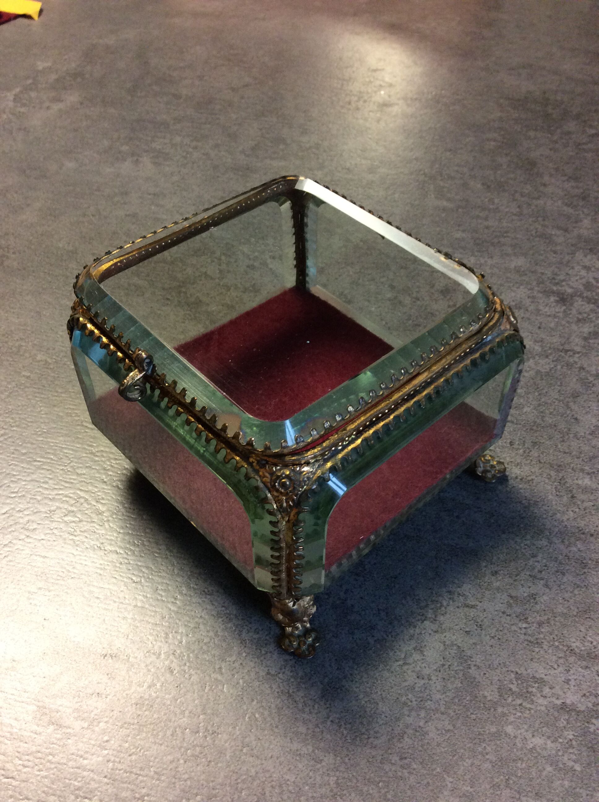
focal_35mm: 32
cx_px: 300
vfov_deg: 56.9
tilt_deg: -45.8
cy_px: 401
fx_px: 740
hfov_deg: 44.1
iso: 100
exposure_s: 1/25
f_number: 2.4
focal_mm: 3.3
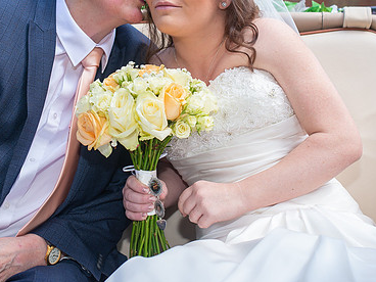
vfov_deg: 21.1
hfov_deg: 28.0
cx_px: 123
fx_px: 749
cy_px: 58
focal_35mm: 69
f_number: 3.5
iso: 100
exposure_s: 1/250
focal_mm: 35
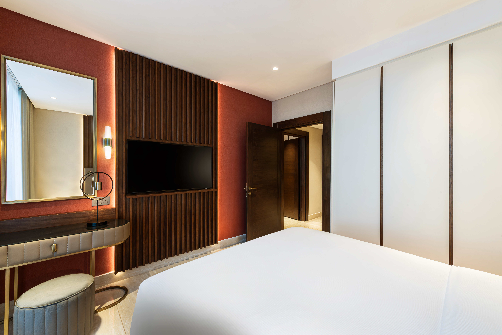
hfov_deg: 104.2
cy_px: 168
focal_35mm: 14
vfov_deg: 81.2
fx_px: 195
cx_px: 251
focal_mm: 14
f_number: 13
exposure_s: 3
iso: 100
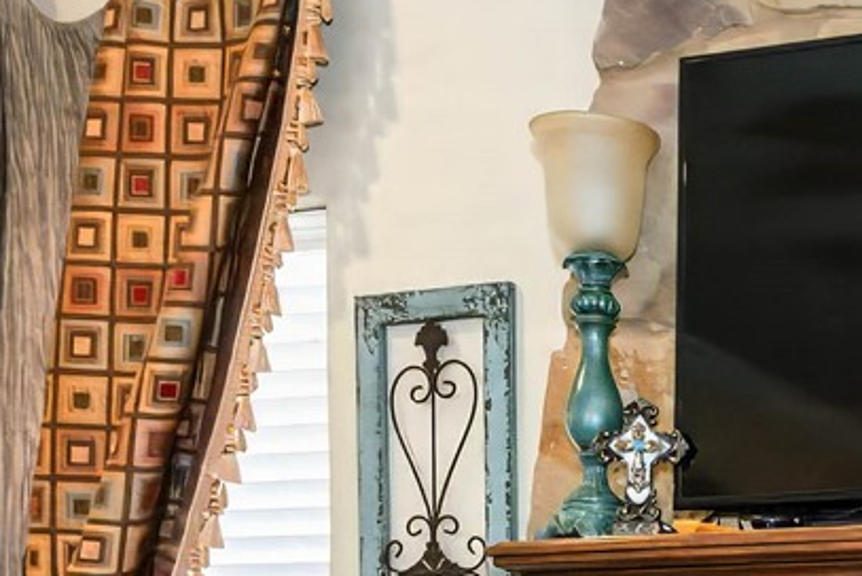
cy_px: 826
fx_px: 1917
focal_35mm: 80
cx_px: 1253
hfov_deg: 21.6
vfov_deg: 15.9
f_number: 4
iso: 1600
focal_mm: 10
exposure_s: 1/200
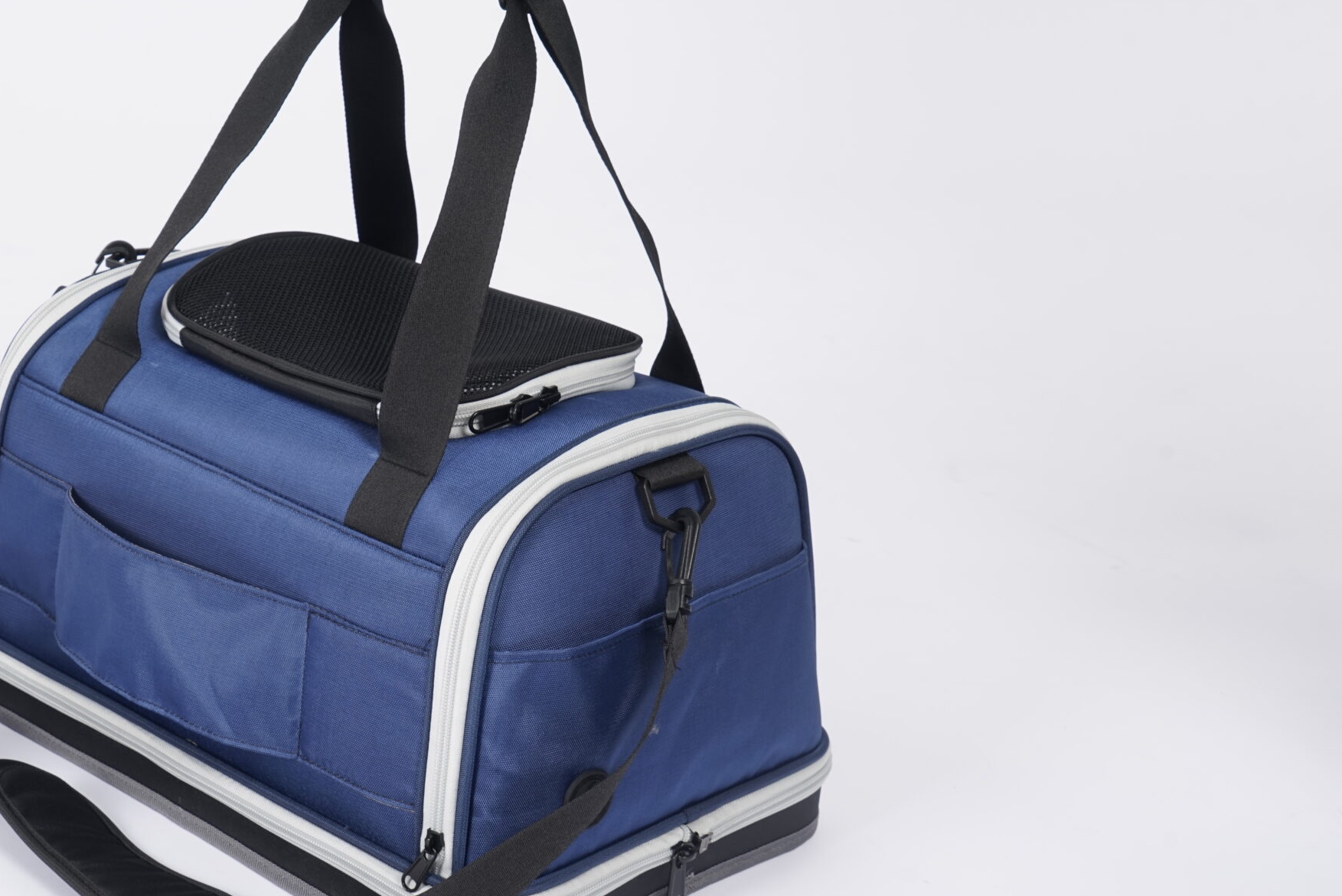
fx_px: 2723
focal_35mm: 73
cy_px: 485
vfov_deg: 18.7
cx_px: 423
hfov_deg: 27.5
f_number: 11
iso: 100
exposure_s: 1/100
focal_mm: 50
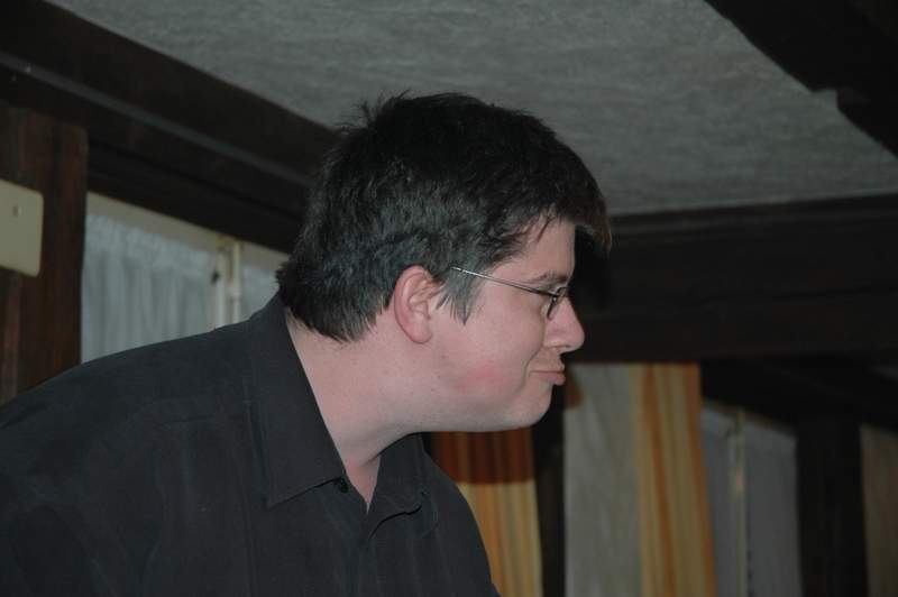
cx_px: 449
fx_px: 2617
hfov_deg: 19.5
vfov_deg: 13.0
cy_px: 298
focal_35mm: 105
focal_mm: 70
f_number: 4.5
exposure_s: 1/60
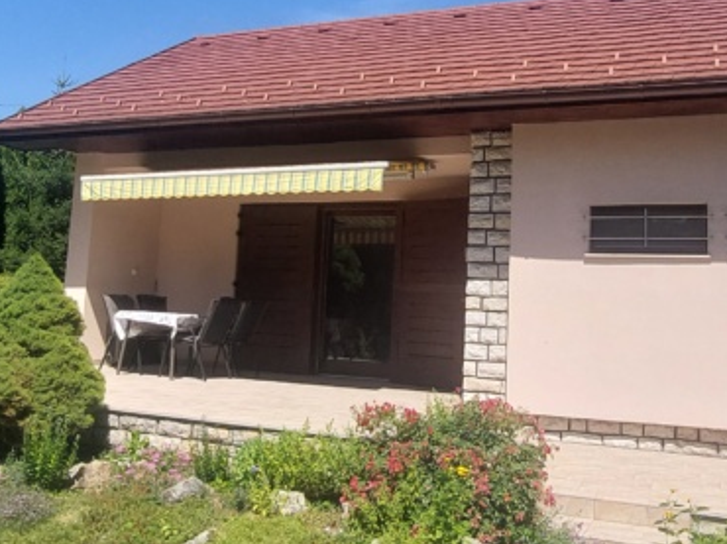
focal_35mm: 36
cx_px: 397
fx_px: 756
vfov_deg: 39.4
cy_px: 206
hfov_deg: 51.3
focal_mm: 1.74
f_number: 2.2
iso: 50
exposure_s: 1/1831
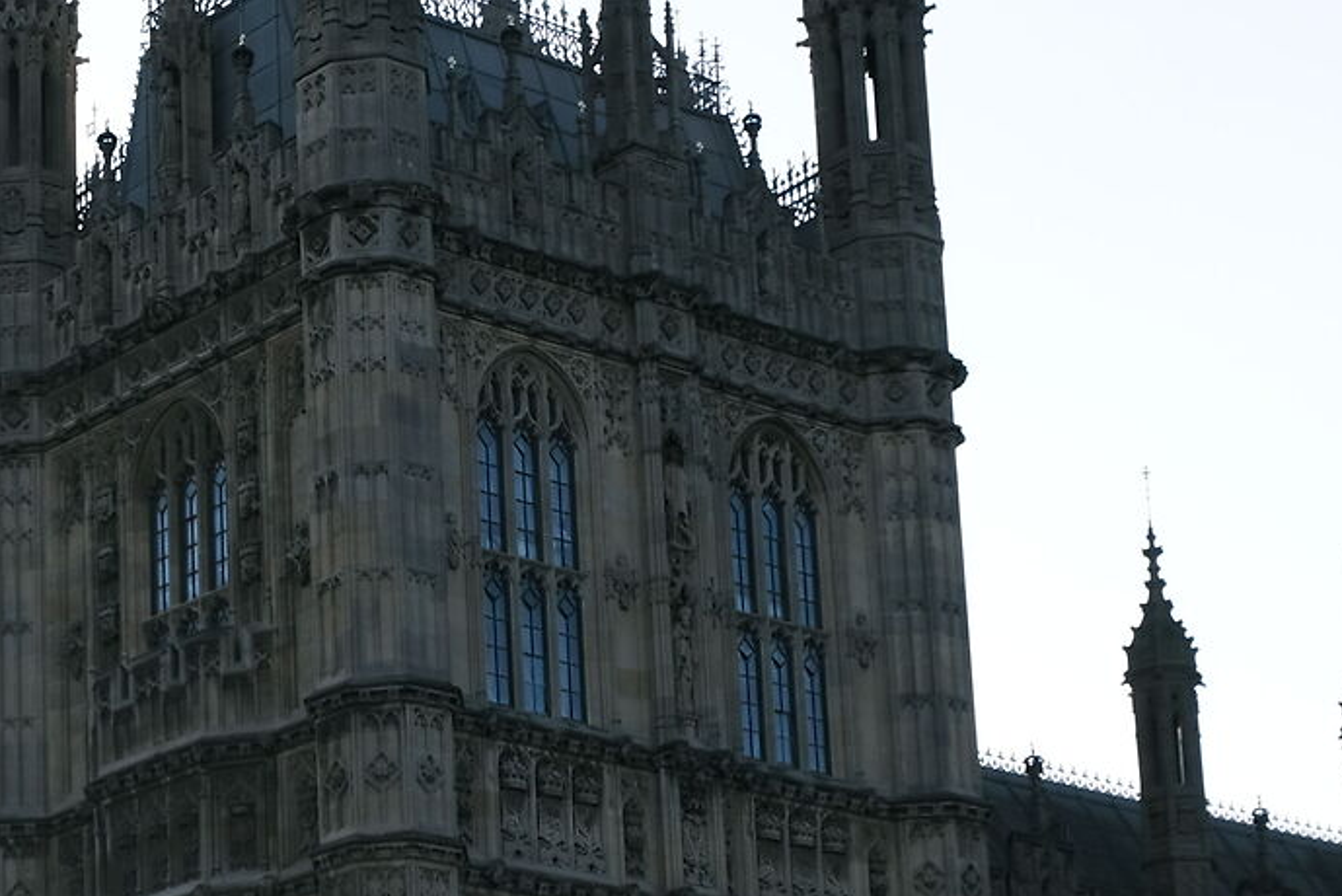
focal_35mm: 94
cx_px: -111
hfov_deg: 20.7
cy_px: 949
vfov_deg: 14.3
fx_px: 3505
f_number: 9
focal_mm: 18
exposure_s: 1/80
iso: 160
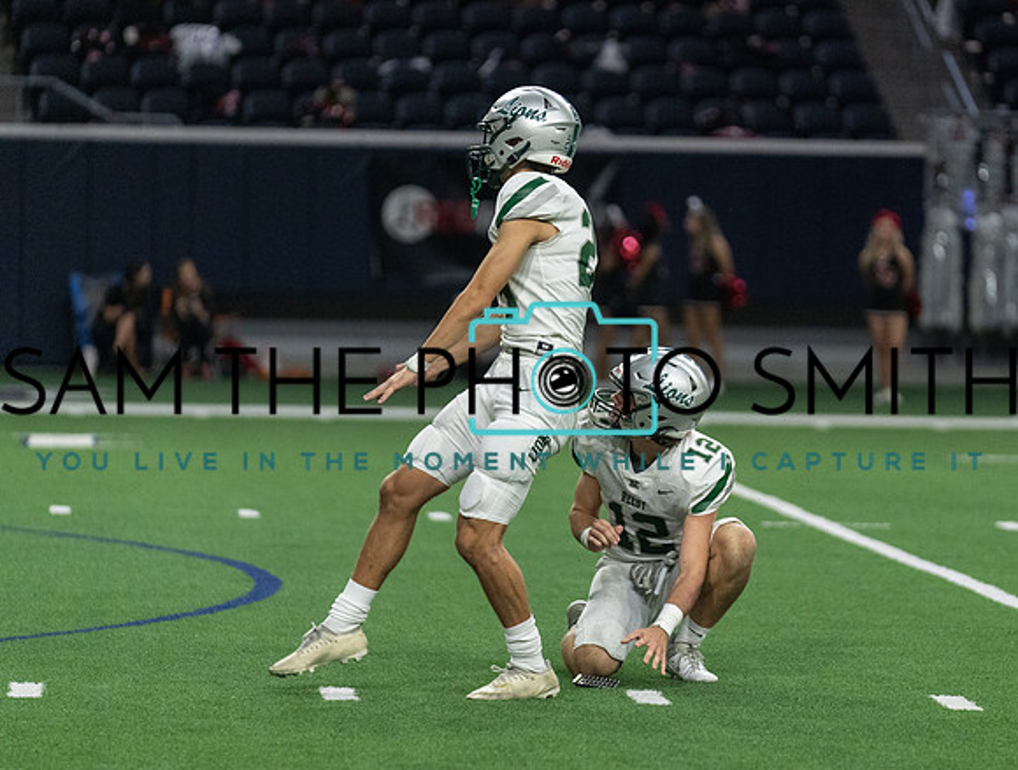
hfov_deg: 8.5
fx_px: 6835
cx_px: 625
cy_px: 391
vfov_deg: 6.5
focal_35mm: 232
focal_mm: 192
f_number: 2.8
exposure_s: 1/1000
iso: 4000
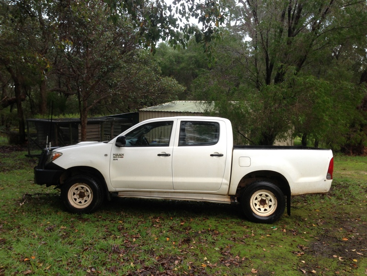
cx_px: 184
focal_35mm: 33
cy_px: 138
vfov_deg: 42.9
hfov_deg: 55.4
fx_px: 350
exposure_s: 1/20
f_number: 2.4
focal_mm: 4.13
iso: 50
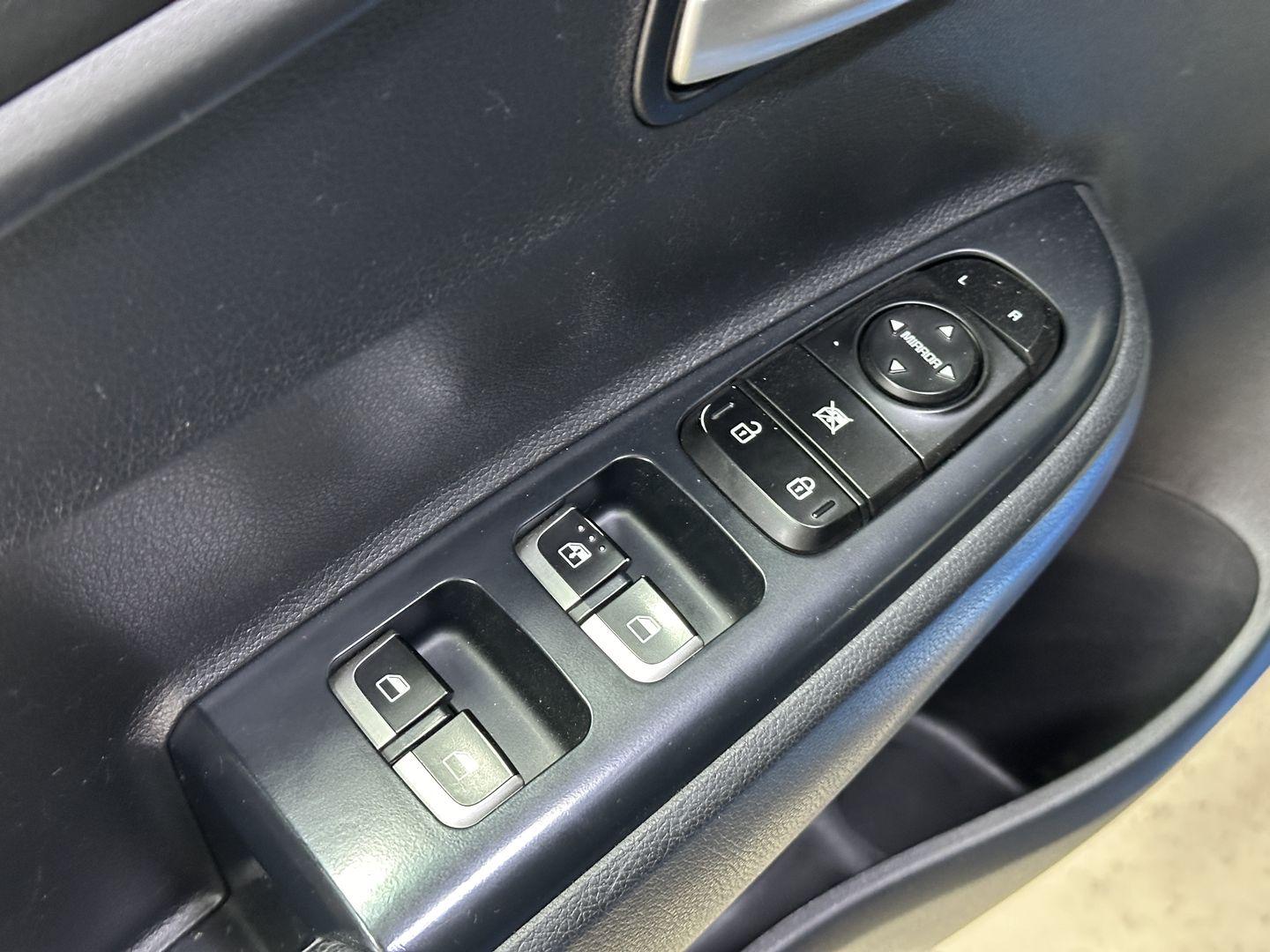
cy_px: 476
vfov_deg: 30.3
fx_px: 1761
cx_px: 635
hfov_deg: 39.7
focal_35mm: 48
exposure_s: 1/25
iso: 500
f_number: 1.78
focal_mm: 6.86
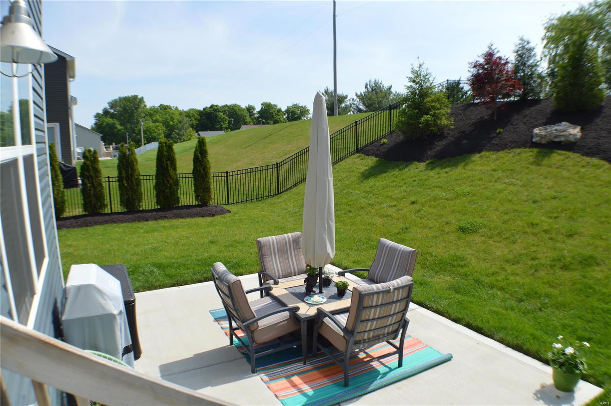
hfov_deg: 62.0
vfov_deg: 43.5
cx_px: 306
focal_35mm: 30
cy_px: 203
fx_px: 509
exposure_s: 1/250
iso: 100
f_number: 8
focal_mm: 20
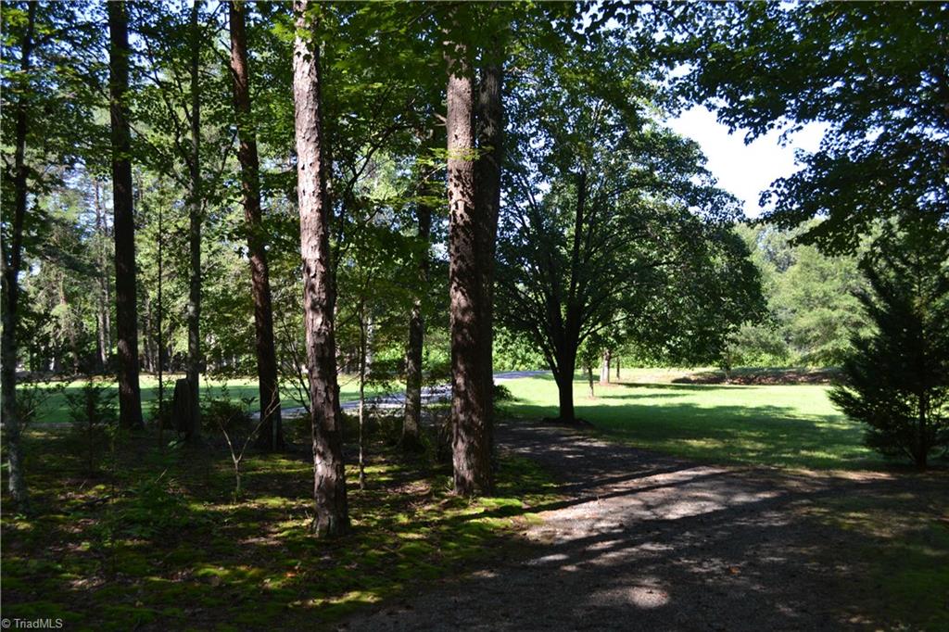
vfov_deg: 39.9
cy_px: 316
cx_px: 474
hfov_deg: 57.2
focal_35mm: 33
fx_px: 870
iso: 160
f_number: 5.6
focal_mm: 22
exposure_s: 1/125
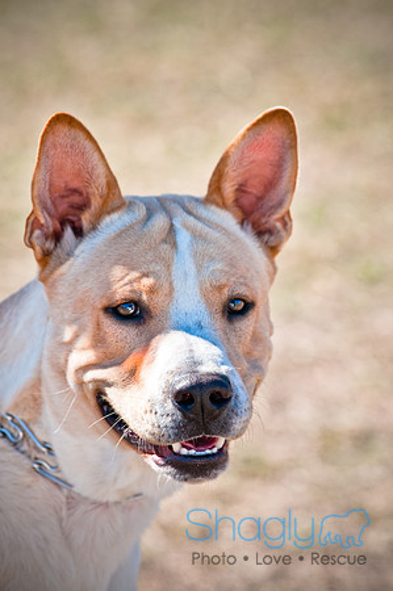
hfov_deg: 4.6
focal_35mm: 300
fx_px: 4923
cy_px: 296
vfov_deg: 6.9
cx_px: 196
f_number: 5.6
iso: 400
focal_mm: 200
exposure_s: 1/1000
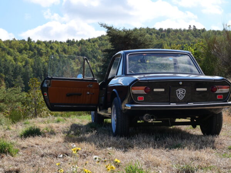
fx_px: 480
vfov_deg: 20.4
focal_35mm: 72
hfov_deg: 27.0
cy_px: 86
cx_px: 116
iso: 200
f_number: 9
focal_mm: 36
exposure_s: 1/320
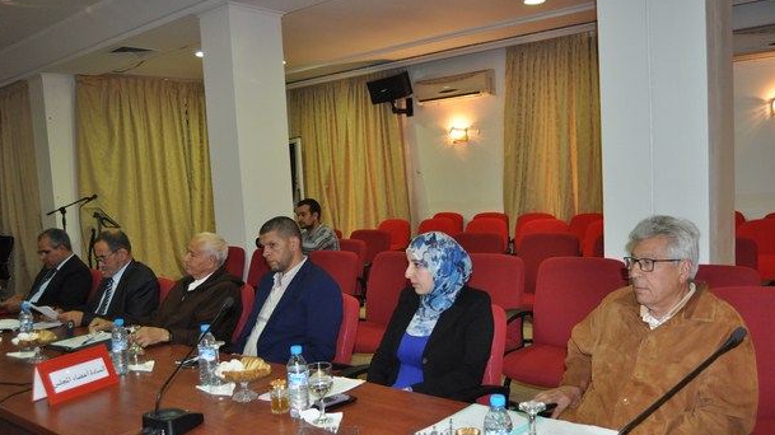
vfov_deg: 35.5
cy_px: 256
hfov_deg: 59.5
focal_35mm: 33
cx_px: 373
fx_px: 678
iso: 800
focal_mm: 20
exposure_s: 1/60
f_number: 3.5
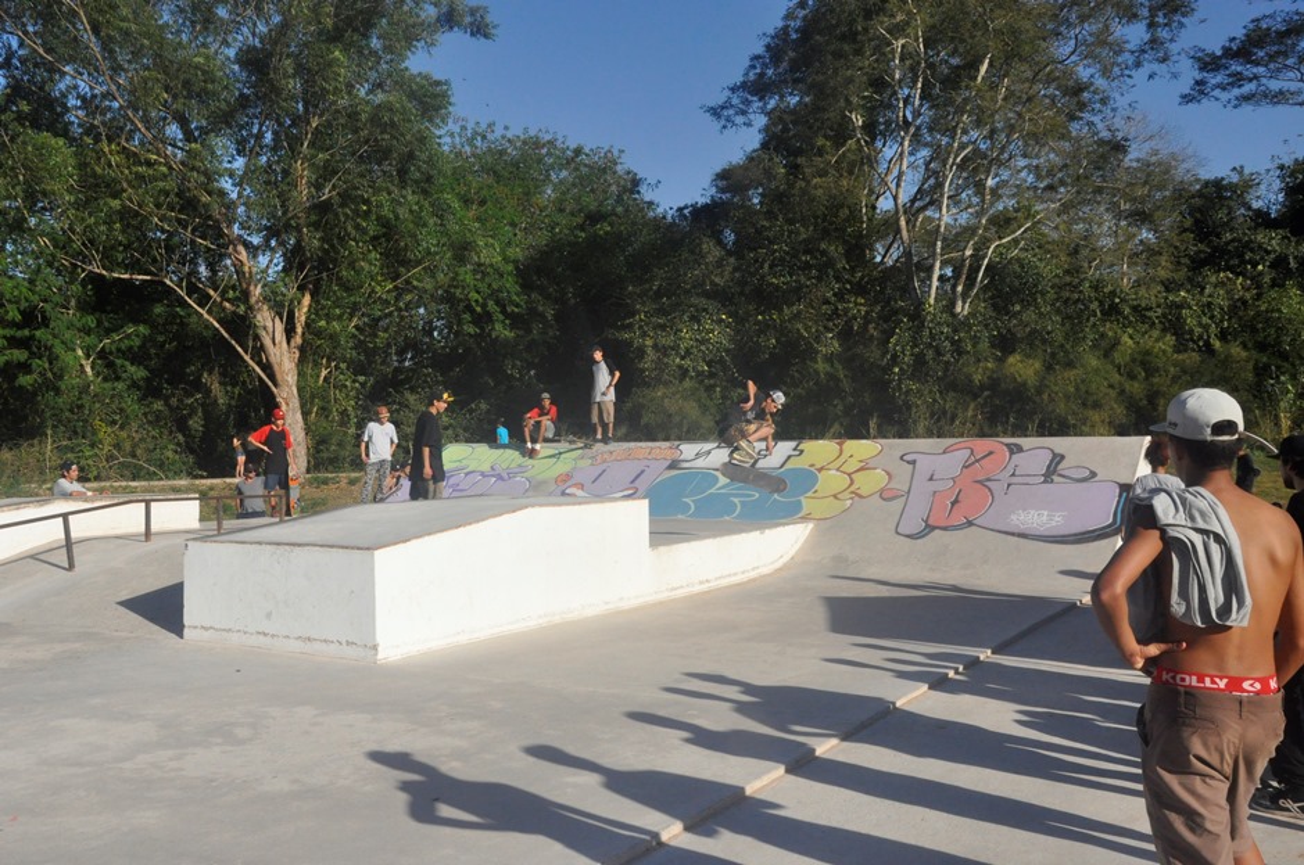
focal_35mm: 33
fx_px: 1194
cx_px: 652
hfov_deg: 57.3
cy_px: 432
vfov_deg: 39.9
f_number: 18
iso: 1250
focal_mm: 22
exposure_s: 1/1250
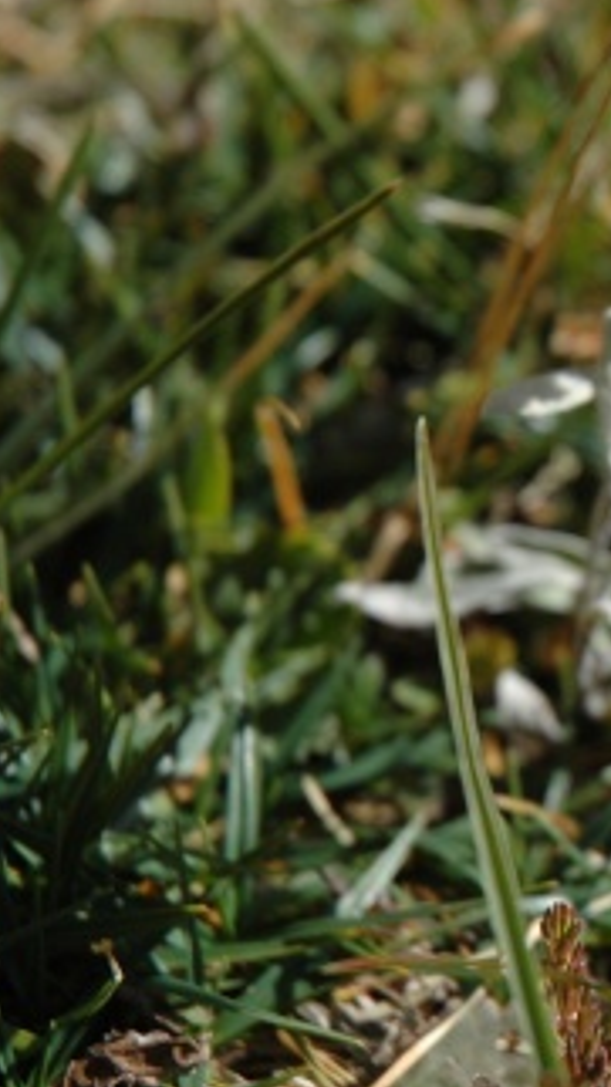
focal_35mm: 246
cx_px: 923
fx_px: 7089
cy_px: 442
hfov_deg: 4.9
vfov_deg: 8.8
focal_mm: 70
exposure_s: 1/1000
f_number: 5
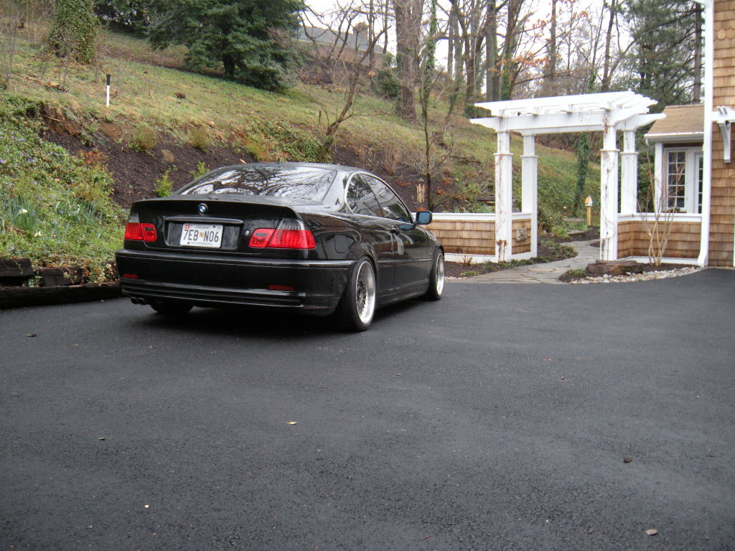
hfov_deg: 52.6
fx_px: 743
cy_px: 276
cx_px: 368
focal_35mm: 35
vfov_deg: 40.7
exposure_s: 1/53
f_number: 3.8
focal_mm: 5.9
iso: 123
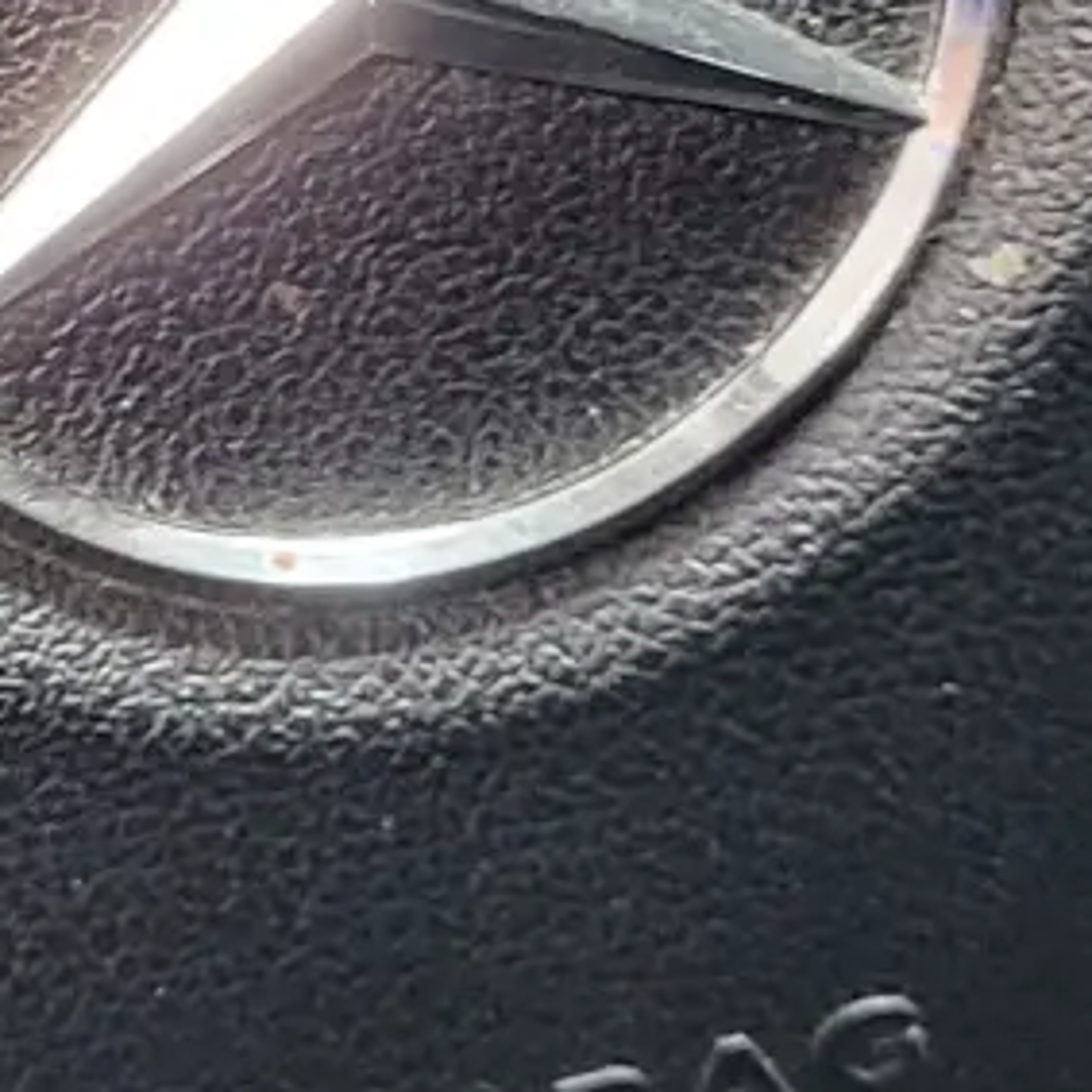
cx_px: -27
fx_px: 5568
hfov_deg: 11.1
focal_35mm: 156
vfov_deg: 11.1
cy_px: -81
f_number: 1.8
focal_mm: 5.4
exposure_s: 1/50
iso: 500
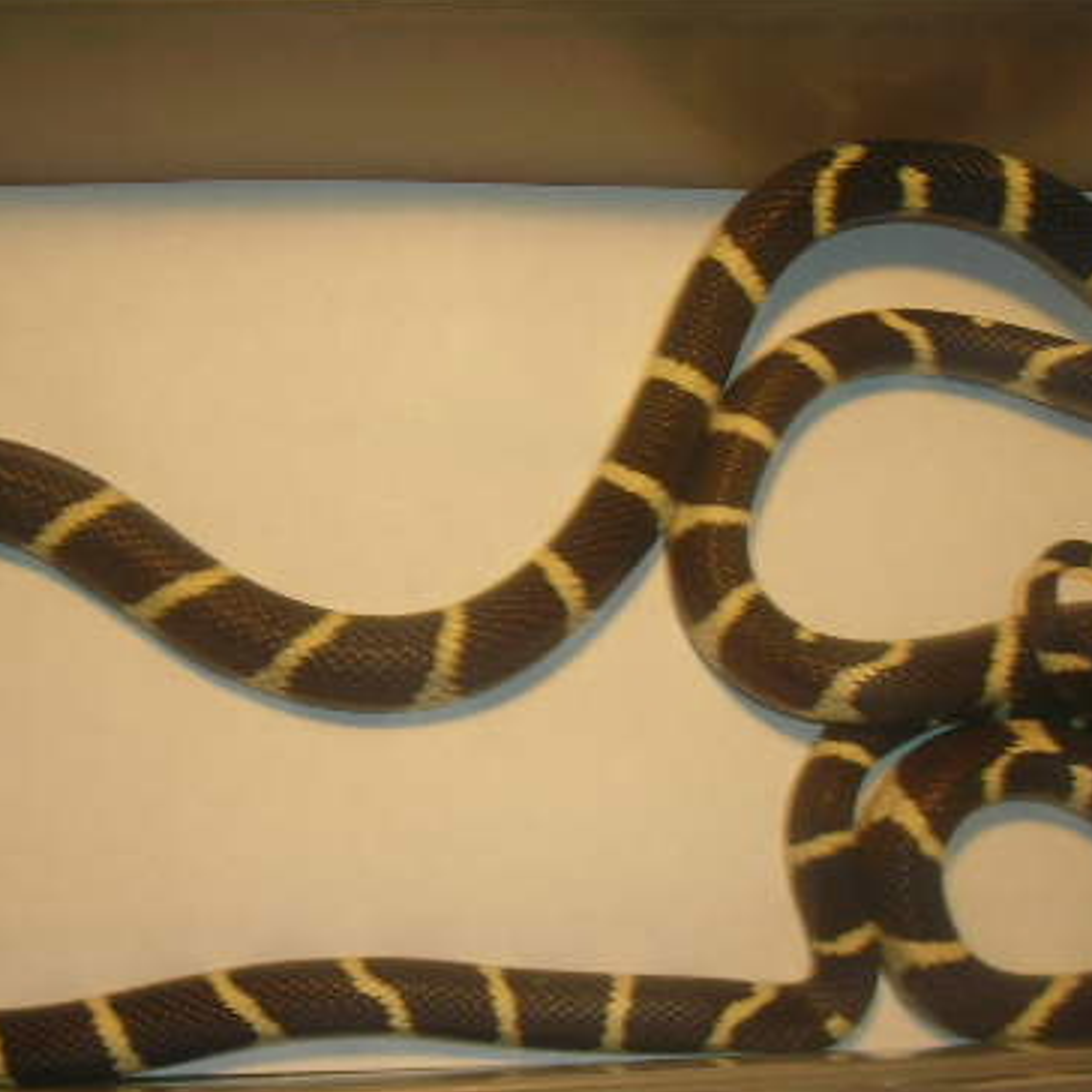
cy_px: 687
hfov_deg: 29.1
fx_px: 2106
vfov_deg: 29.0
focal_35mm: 59
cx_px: 501
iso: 50
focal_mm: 6.3
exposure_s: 1/30
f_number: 3.2
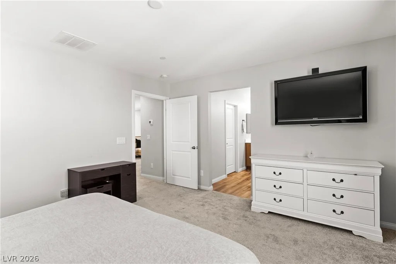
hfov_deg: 93.3
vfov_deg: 70.5
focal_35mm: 17
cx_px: 198
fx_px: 187
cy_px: 132
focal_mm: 17
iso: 500
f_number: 8
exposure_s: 1/13
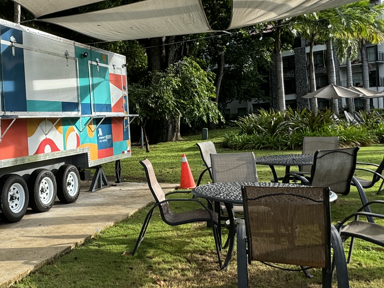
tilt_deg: -1.6
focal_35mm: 38
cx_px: 19
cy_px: 128
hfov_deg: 43.5
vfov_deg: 37.7
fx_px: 422
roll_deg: +1.4
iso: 40
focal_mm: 2.22
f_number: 2.2
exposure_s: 1/445
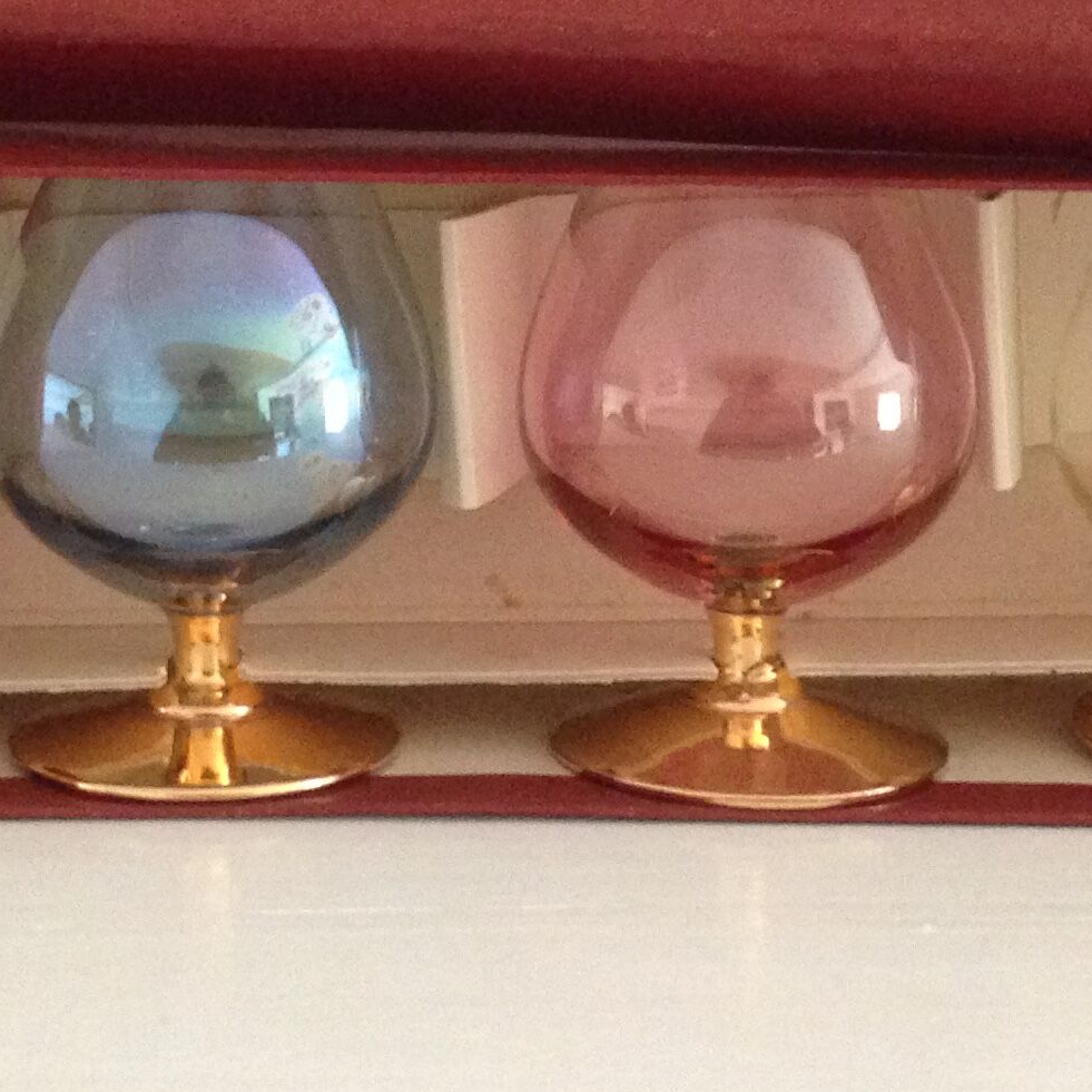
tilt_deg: -3.5
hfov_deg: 17.9
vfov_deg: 17.6
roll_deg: -0.7
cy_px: 80
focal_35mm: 97
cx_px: 473
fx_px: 3462
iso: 320
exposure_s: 1/20
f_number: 2.4
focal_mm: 4.12
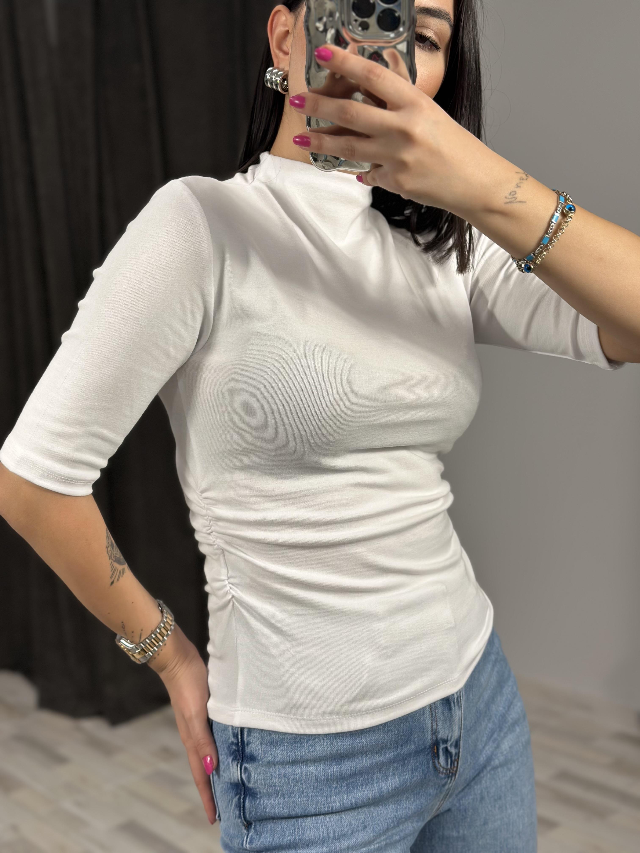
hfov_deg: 30.3
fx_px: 1183
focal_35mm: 48
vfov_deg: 39.7
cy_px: 426
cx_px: 320
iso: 64
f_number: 1.78
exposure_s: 1/100
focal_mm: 6.86
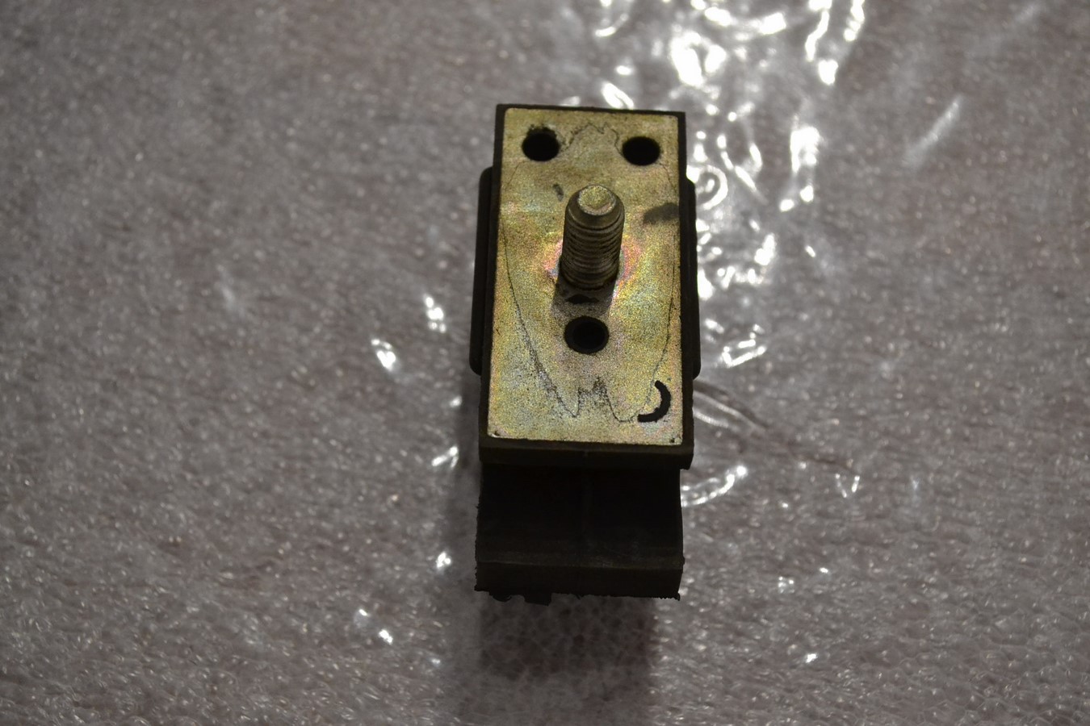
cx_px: 545
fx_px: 1726
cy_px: 363
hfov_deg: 35.1
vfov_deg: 23.8
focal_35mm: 57
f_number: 5
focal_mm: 38
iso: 2000
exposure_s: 1/60
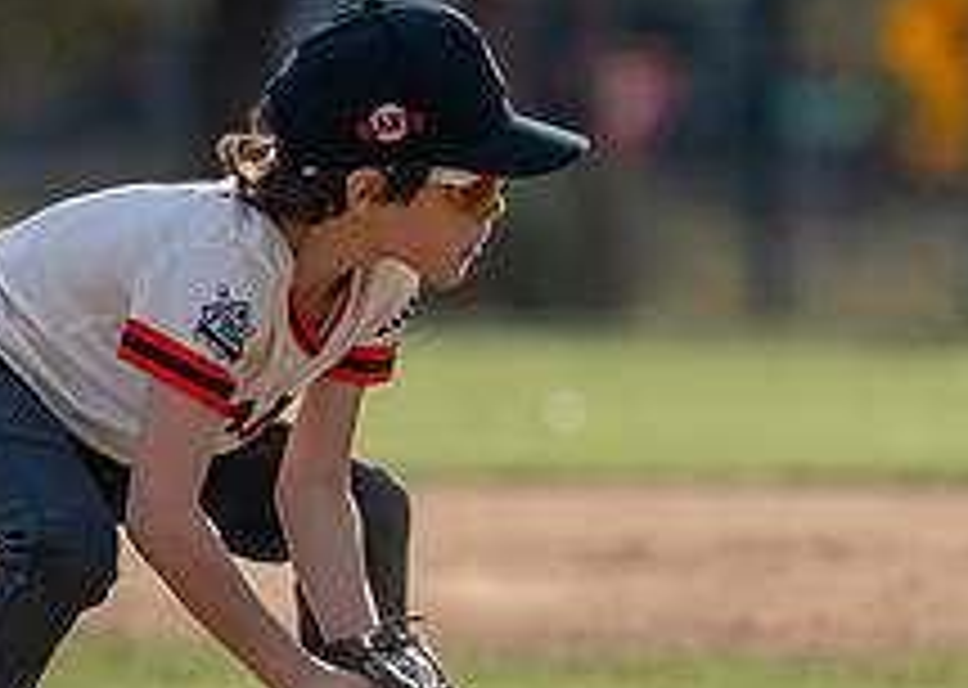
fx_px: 22021
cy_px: 531
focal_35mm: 802
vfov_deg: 1.8
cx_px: 241
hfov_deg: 2.5
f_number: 2.8
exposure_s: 1/1600
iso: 100
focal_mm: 200
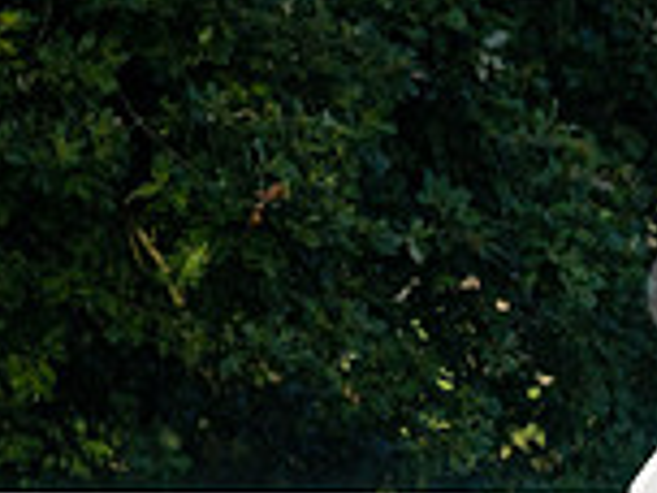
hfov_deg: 1.8
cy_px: 556
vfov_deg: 1.3
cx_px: 1215
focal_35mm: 1119
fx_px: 21238
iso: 400
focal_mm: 300
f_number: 5
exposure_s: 1/2500
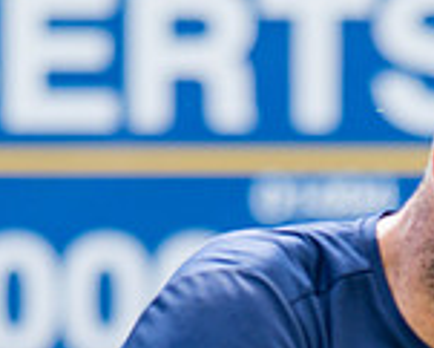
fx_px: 12313
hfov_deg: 2.0
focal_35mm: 958
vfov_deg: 1.6
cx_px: 352
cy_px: 412
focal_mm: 135
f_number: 1.8
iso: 80
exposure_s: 1/1250
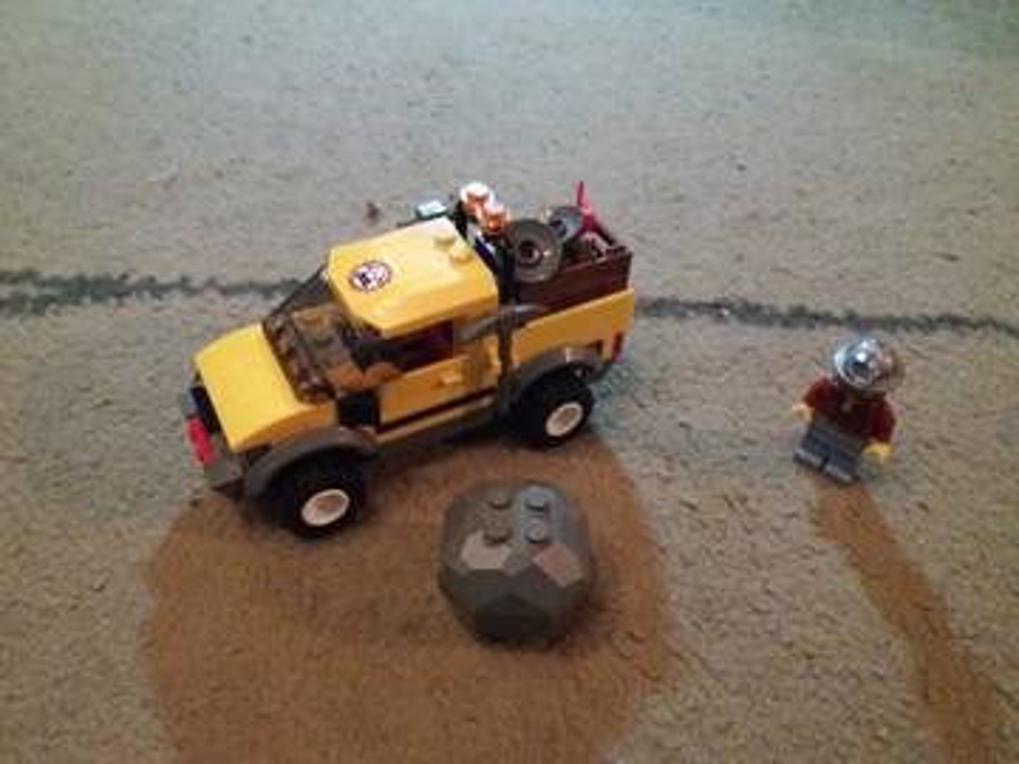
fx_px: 824
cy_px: 382
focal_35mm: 28
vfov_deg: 49.7
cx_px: 510
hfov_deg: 63.4
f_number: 1.9
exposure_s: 1/17
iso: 1250
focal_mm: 3.7
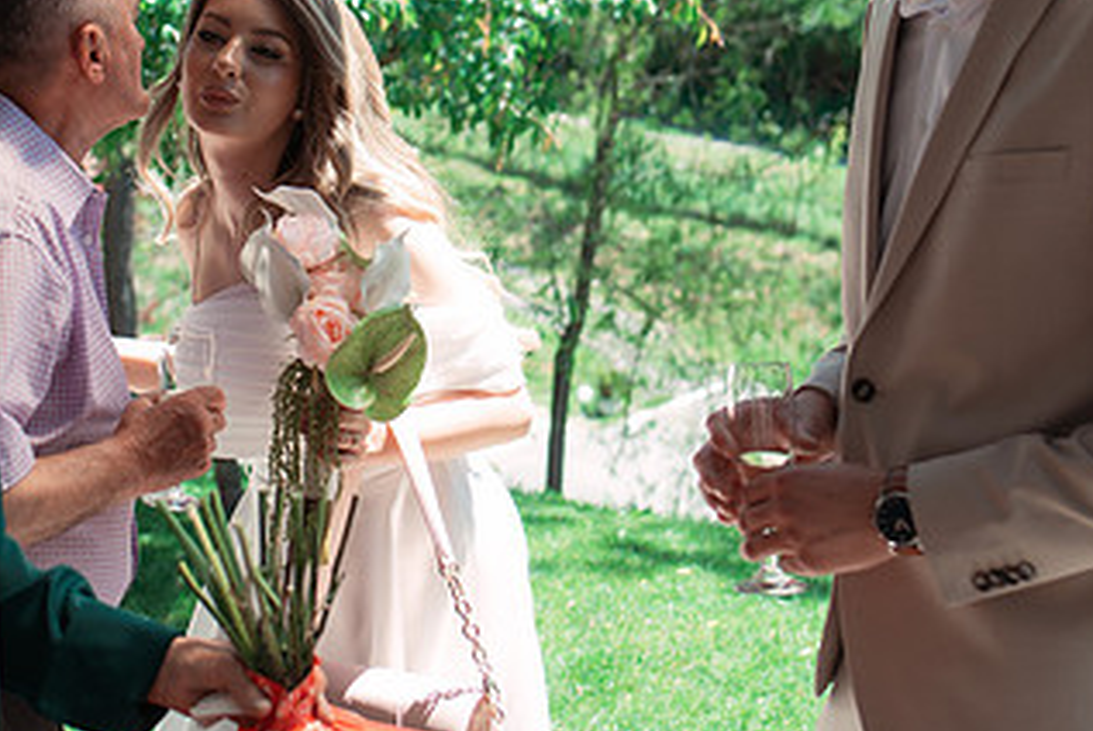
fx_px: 1945
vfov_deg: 21.1
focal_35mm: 64
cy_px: 202
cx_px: 403
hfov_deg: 31.2
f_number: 3.2
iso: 125
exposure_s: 1/400
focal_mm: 35
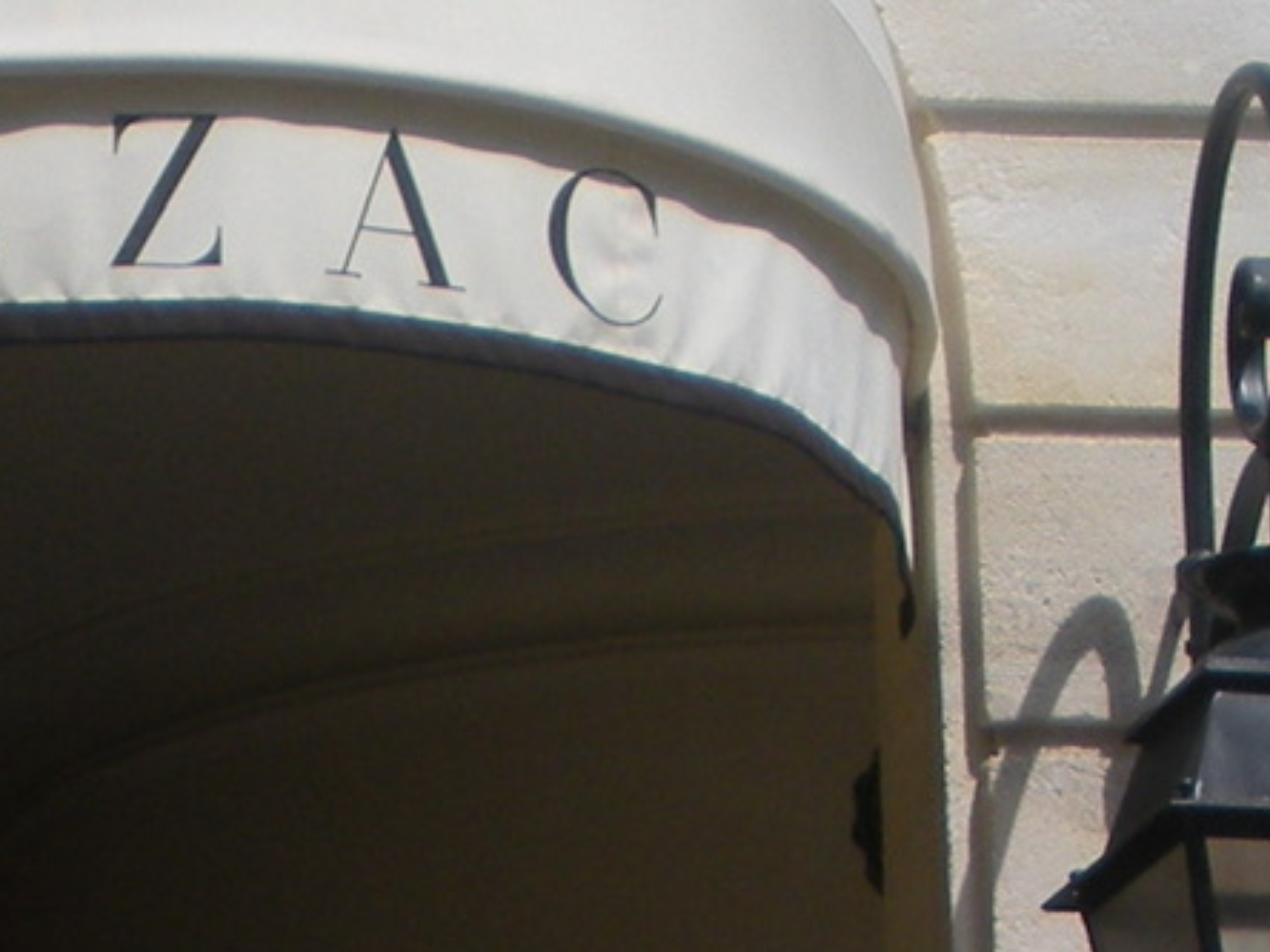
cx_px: -83
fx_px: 6090
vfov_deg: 8.5
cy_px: 1898
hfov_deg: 11.7
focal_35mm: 166
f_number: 3.5
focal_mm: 6.3
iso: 64
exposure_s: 1/761
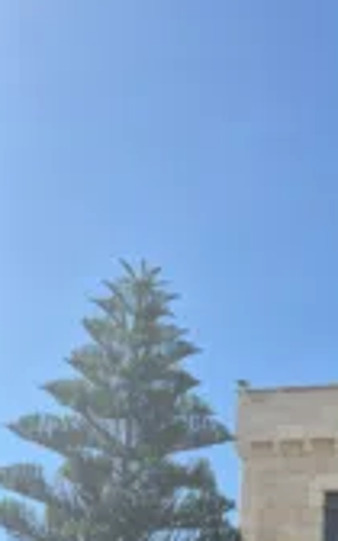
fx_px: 855
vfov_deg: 31.4
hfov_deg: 19.9
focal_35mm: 58
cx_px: 476
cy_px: 586
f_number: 1.8
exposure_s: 1/1144
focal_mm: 5.4
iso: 25
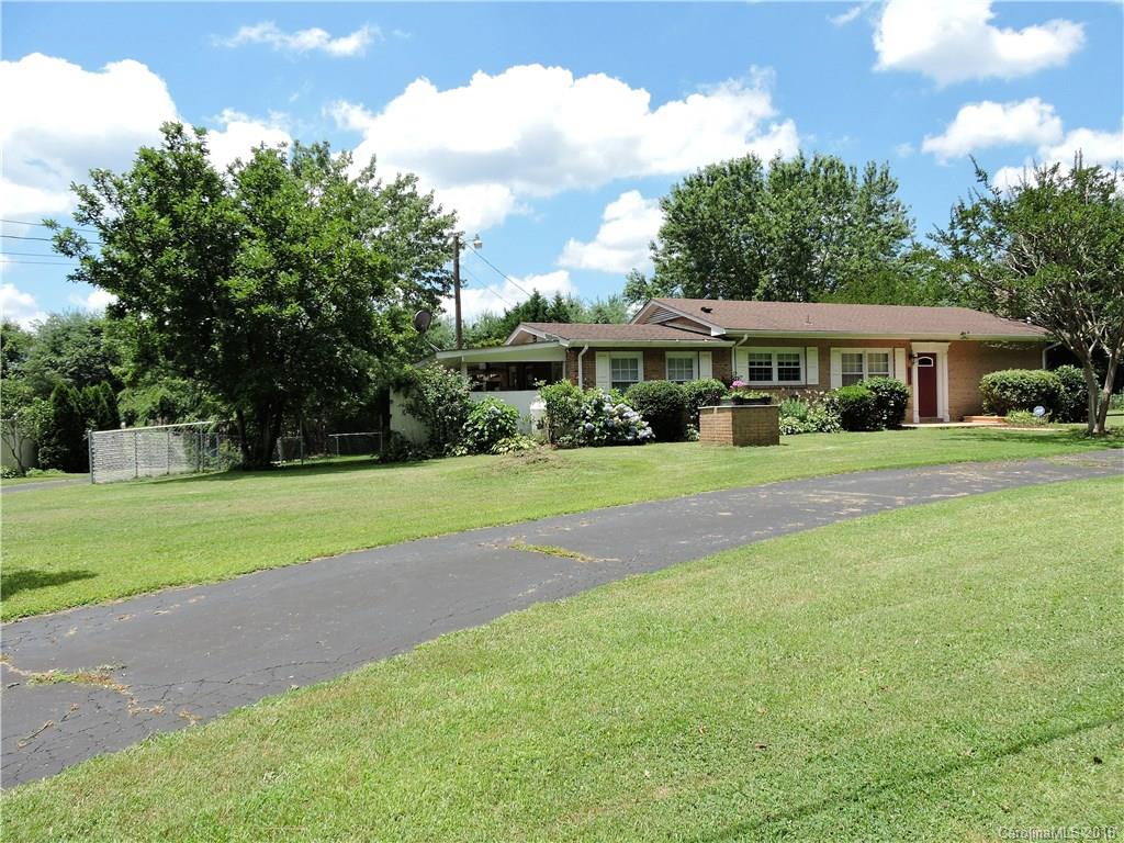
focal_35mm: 24
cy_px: 422
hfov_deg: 71.6
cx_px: 562
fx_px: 779
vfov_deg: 56.8
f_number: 3.3
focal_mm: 4.3
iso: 100
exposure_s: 1/800
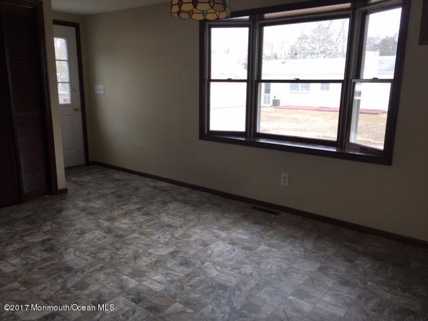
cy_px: 160
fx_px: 359
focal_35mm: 29
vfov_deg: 48.2
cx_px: 214
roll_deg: -0.2
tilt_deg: -11.3
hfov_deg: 61.7
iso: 50
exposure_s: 1/120
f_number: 2.2
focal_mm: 4.15
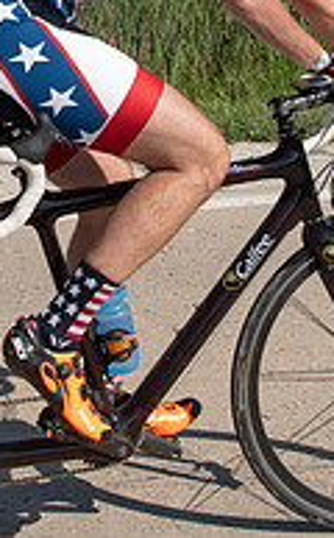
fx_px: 1389
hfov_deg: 13.7
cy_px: 1
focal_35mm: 95
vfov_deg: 21.2
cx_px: 72
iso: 200
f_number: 6.3
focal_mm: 30
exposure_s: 1/640
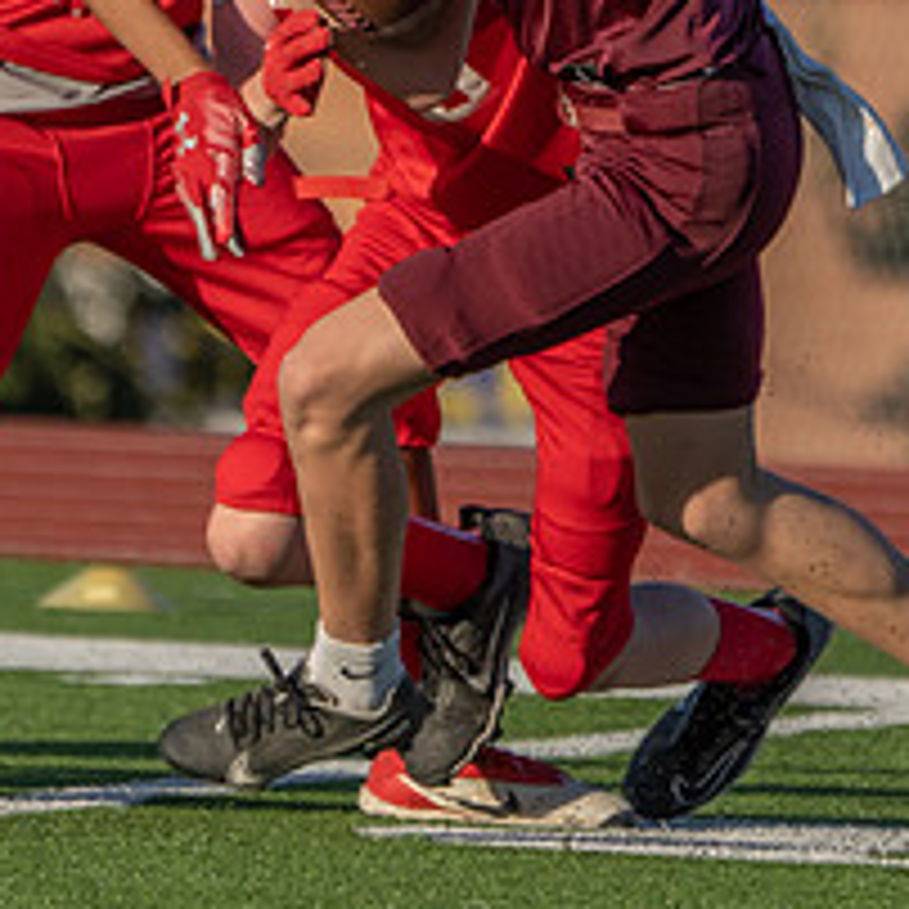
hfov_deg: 1.1
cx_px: 925
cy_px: -92
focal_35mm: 1537
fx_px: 45663
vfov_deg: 1.1
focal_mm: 400
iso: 200
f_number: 5.6
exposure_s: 1/1000
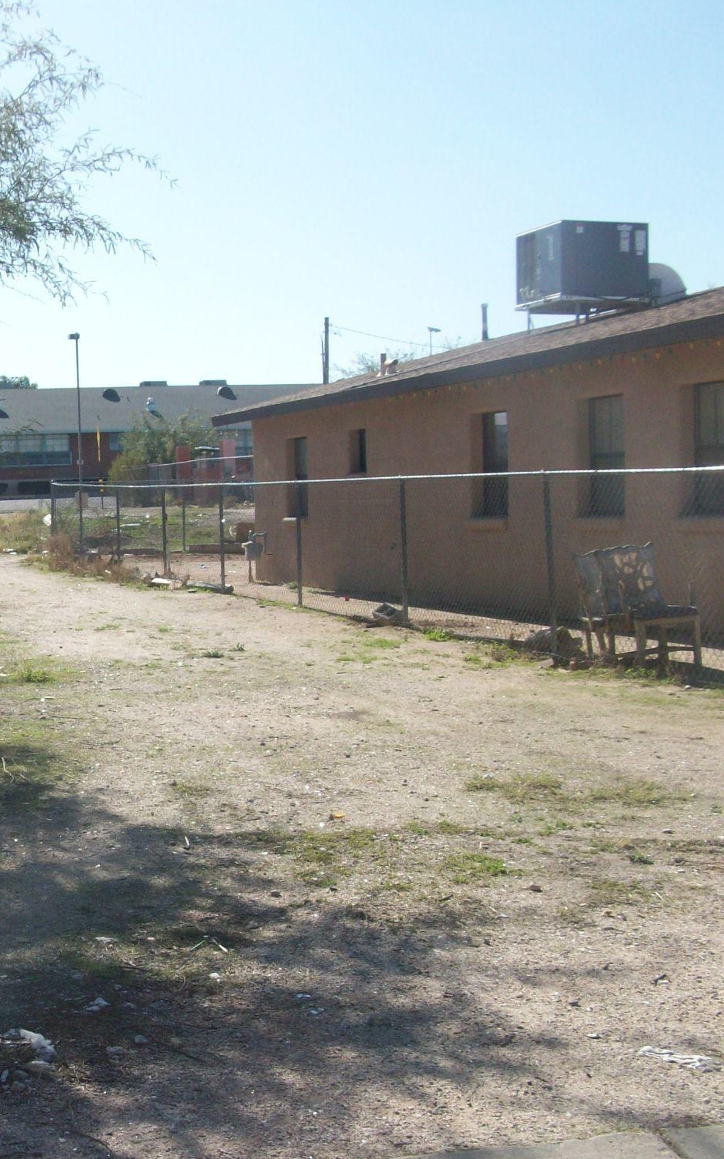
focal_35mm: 49
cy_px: 578
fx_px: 1547
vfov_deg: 41.1
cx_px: -5
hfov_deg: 25.0
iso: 64
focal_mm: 5.7
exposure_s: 1/275
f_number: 5.5
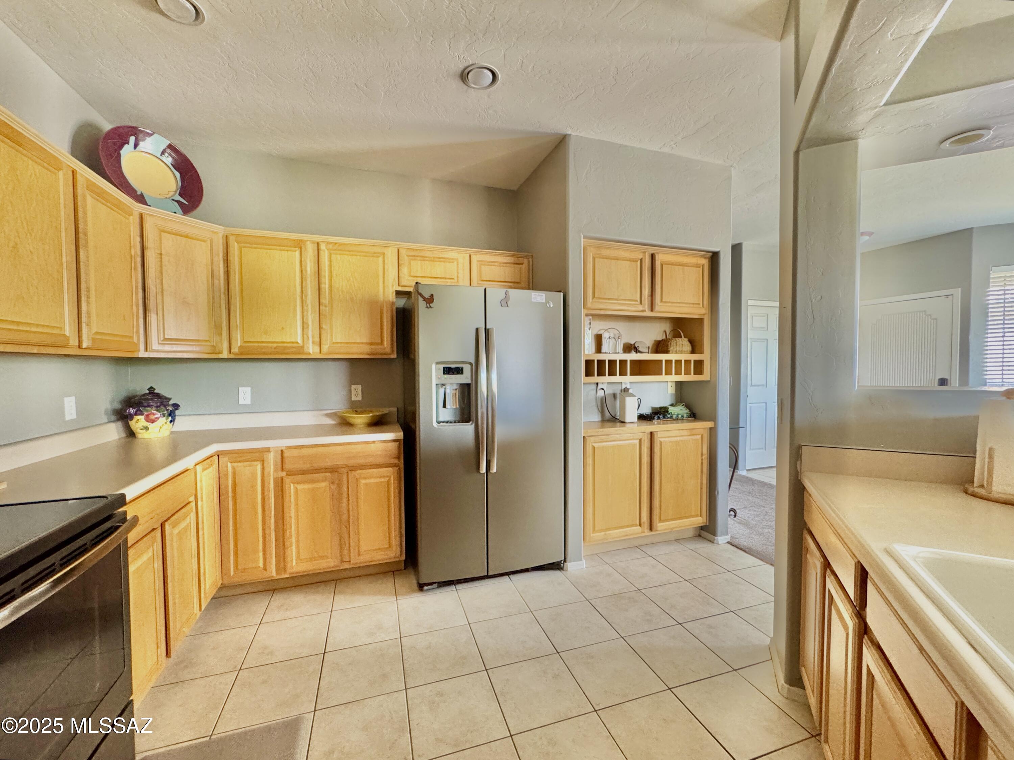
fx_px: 410
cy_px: 380
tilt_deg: -2.3
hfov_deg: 102.1
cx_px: 507
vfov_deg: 85.7
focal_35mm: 14
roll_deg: +1.5
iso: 400
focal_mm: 2.22
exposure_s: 1/60
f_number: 2.2
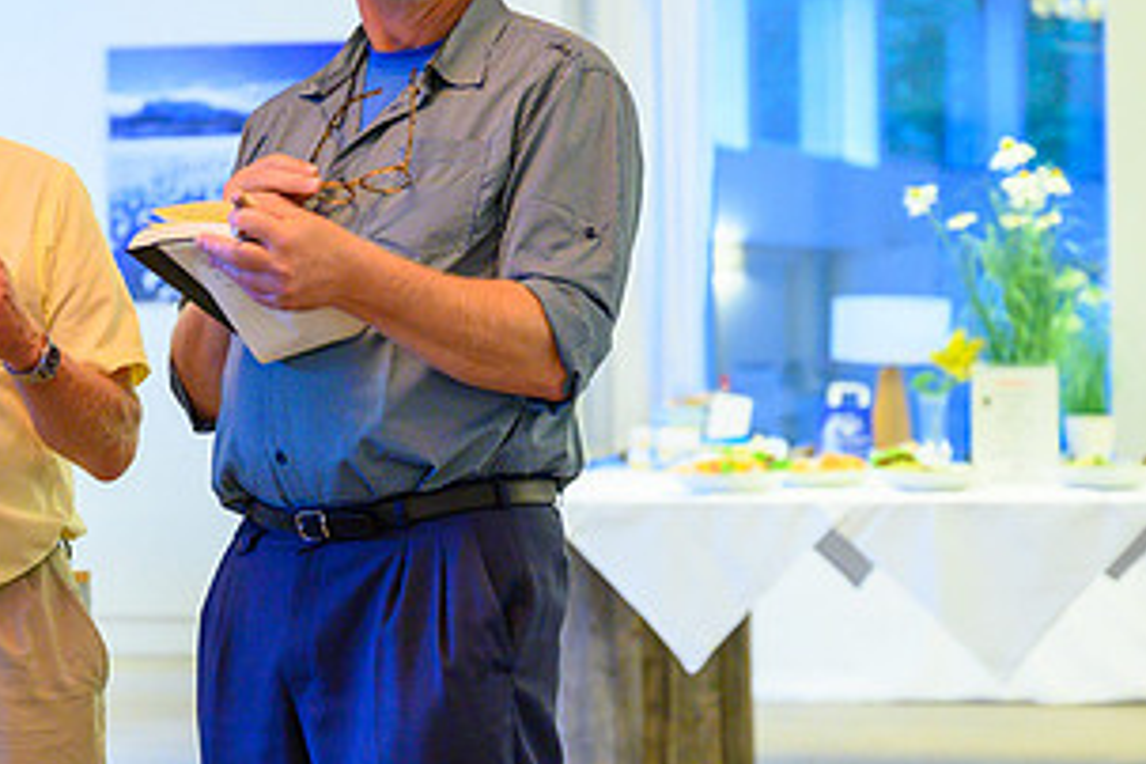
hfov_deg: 15.2
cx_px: 185
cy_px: 408
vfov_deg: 10.2
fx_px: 4265
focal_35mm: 134
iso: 2500
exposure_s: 1/80
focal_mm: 70
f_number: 3.5
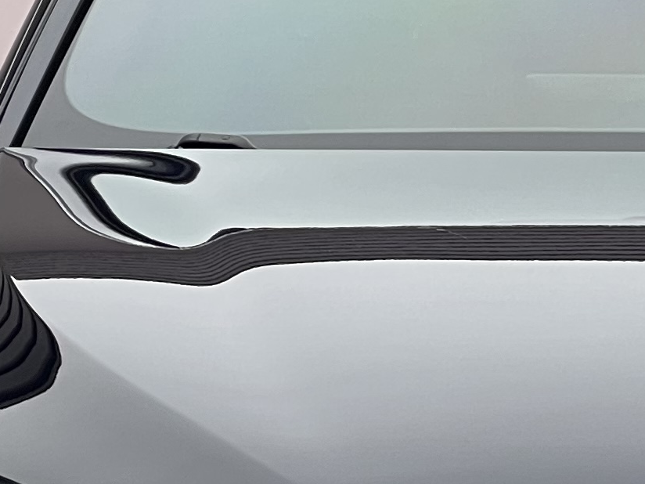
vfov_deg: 4.7
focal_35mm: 313
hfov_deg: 6.3
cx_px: 681
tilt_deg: -8.4
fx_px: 5832
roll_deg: +0.2
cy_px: 566
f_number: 2.2
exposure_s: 1/99
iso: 32
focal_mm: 7.5
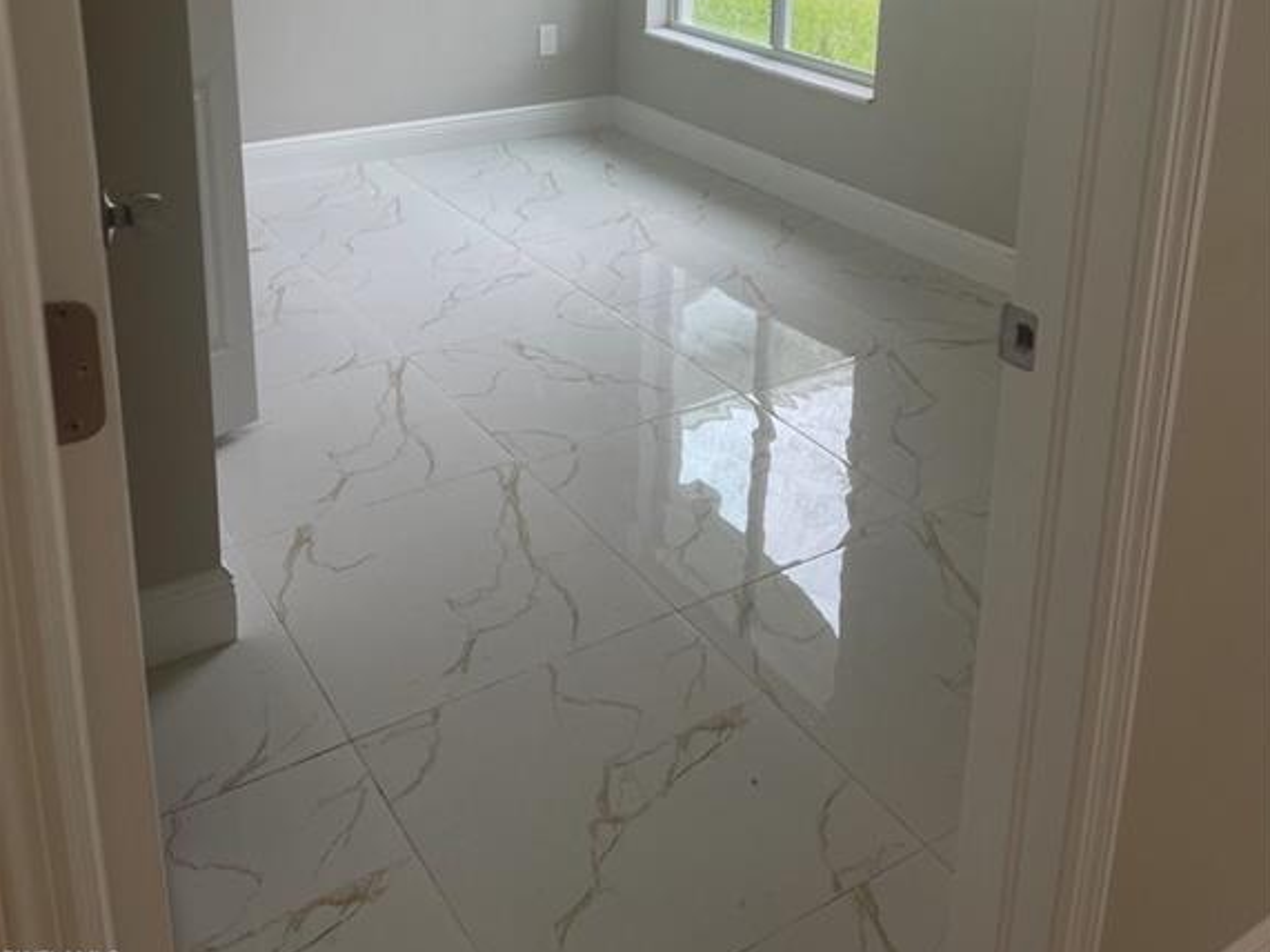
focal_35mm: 35
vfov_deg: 38.3
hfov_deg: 52.6
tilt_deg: -14.2
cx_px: 638
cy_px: 122
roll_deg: -2.3
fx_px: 1284
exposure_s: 1/120
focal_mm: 5.1
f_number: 1.6
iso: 50
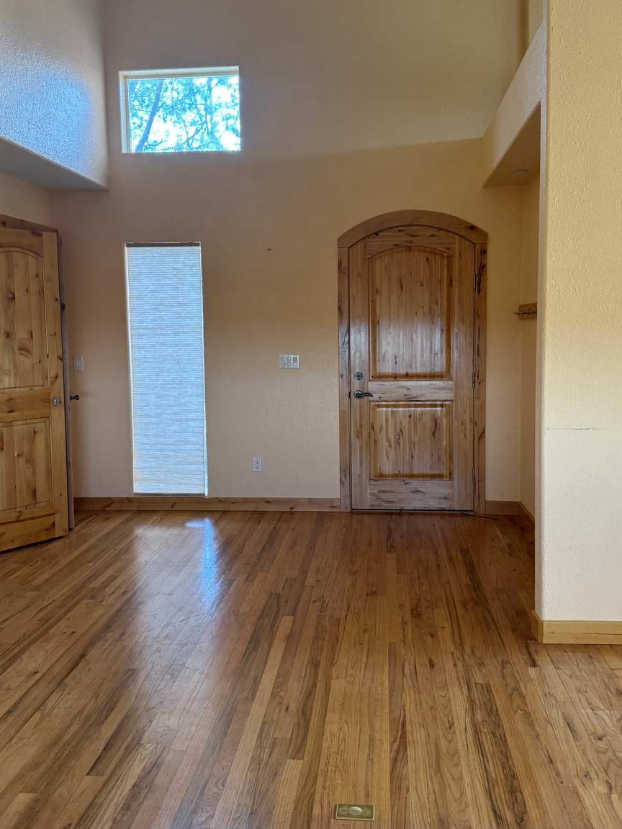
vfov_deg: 56.8
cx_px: 315
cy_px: 389
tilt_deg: -5.0
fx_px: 767
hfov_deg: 44.2
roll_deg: +0.8
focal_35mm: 32
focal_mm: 6.76
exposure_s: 1/89
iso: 200
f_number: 1.78
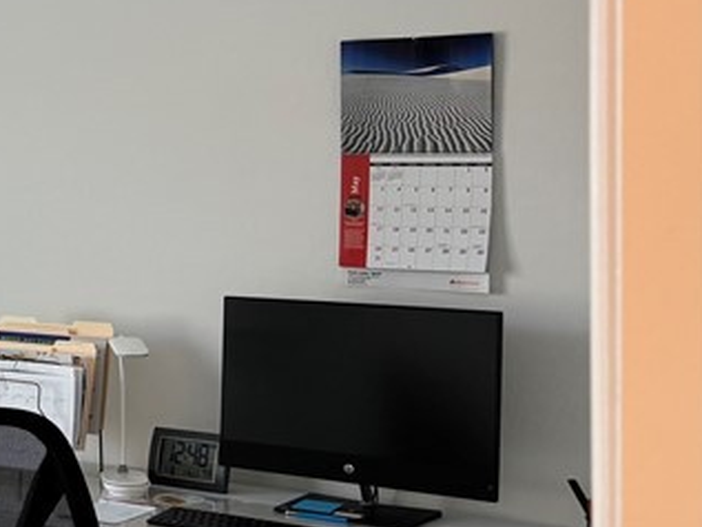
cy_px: 217
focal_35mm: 84
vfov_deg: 17.6
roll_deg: +1.0
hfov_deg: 19.5
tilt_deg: -1.8
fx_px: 1704
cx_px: -419
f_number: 1.6
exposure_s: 1/60
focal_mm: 5.96
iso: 80
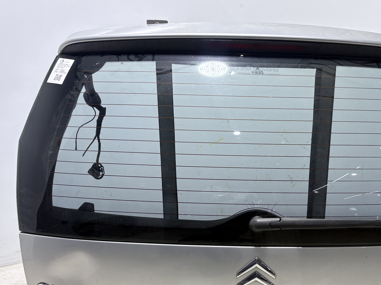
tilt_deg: -14.4
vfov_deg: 34.8
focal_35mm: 41
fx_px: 451
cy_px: 189
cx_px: 243
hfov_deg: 45.3
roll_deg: -1.8
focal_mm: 5.96
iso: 64
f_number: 1.6
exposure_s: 1/120
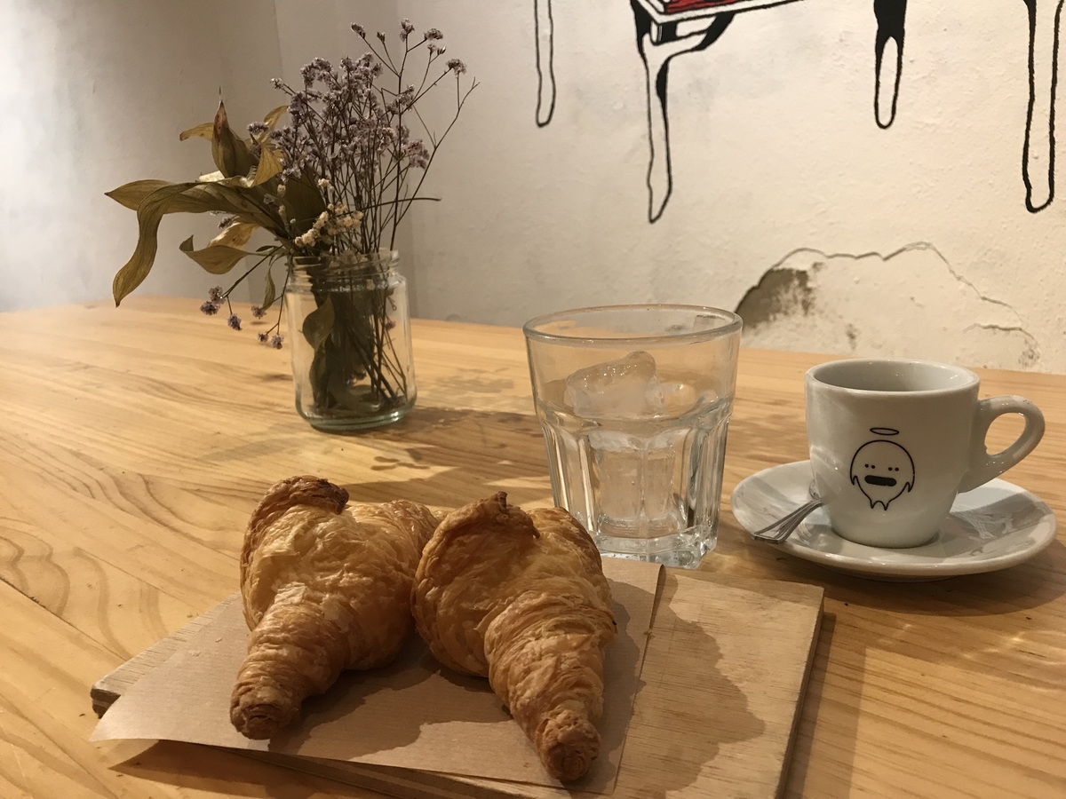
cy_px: 400
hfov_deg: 63.4
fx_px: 862
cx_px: 533
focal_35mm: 28
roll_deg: +3.6
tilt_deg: -13.4
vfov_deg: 49.7
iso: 40
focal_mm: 3.99
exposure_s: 1/20
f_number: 1.8
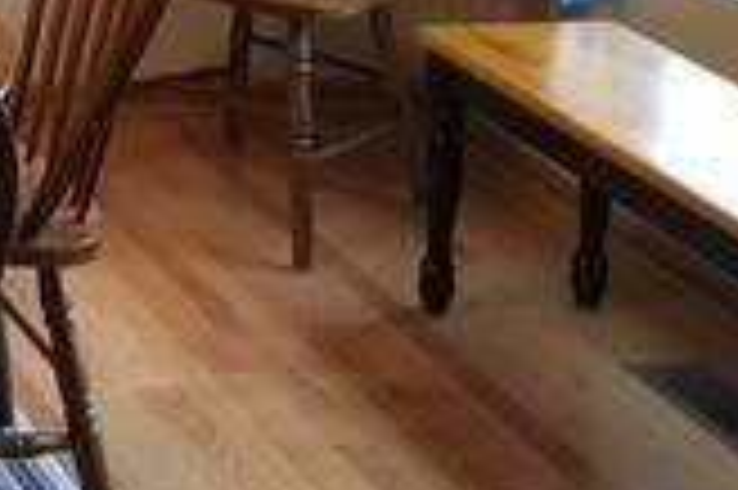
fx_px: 2417
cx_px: -468
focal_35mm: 118
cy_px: -346
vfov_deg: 10.9
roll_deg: -1.5
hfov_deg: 15.6
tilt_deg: -8.8
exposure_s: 1/30
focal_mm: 4.15
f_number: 2.2
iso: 80
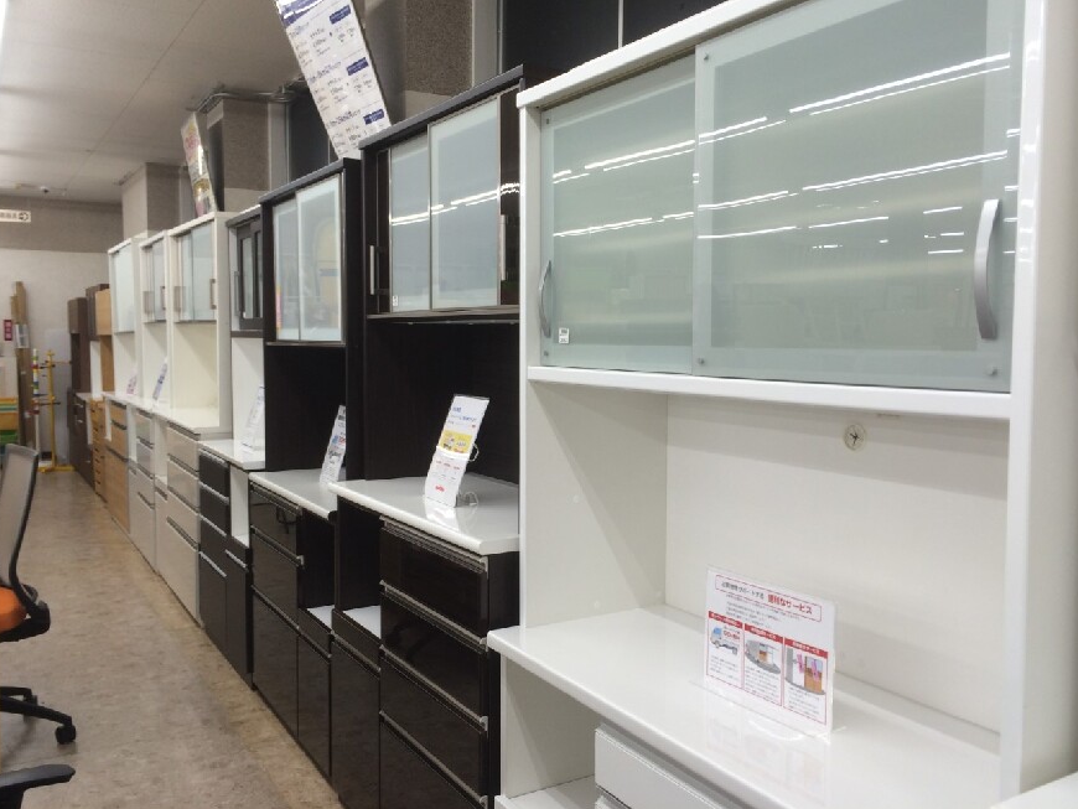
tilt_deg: -4.5
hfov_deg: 59.9
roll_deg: -1.3
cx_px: 549
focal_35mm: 30
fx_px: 935
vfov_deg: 46.8
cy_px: 397
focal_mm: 4.15
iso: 40
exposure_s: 1/60
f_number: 2.2
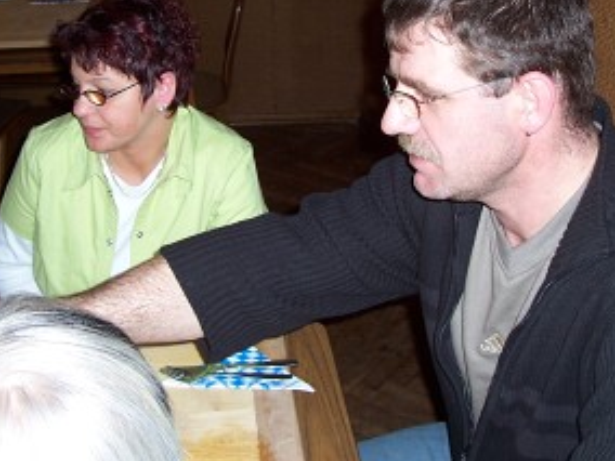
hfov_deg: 37.5
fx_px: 906
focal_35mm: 51
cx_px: 323
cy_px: 117
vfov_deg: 28.2
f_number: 2.7
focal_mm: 5.6
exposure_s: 1/60
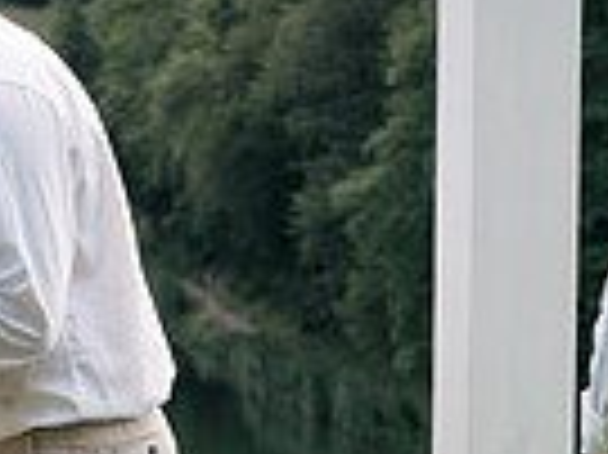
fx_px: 6879
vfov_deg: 3.8
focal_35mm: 392
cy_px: 387
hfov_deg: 5.0
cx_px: -117
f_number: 7.1
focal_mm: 95
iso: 500
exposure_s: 1/250
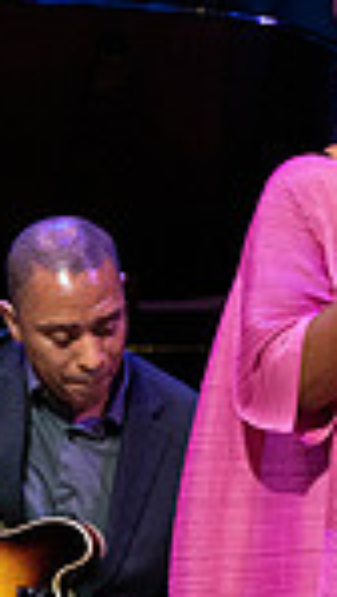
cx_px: 301
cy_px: 531
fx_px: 21315
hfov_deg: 0.9
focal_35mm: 1344
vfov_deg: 1.6
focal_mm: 330
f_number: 9
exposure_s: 1/320
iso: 4000
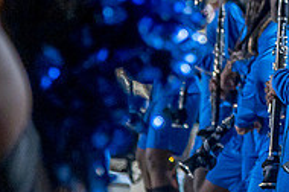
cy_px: -24
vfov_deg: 5.2
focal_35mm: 260
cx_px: 400
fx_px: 2084
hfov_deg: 7.8
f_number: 4
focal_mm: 85
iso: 2000
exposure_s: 1/200
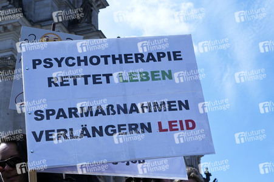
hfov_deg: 28.9
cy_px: 91
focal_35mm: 70
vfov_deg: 19.4
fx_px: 532
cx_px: 137
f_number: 14
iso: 250
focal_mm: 70
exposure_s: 1/800
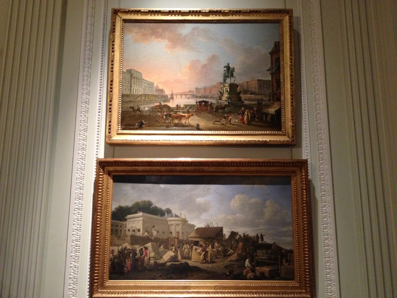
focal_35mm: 35
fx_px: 401
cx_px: 198
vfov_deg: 40.7
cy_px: 149
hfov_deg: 52.6
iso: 400
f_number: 2.4
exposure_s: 1/20
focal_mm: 4.28
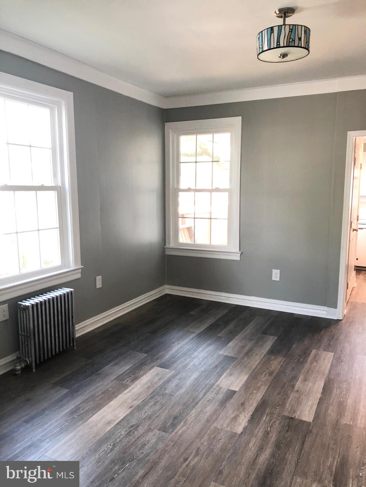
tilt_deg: -8.6
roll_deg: +0.4
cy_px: 244
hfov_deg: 49.7
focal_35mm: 28
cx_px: 183
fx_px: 395
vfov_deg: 63.4
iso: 40
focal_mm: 4
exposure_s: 1/20
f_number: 1.8
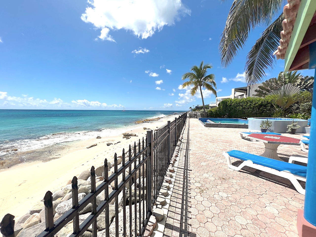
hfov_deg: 106.2
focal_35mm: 13
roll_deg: -0.8
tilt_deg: -5.2
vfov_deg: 89.9
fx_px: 119
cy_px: 118
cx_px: 158
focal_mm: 1.57
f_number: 1.8
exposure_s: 1/3922
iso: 40
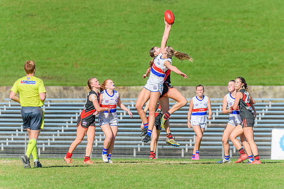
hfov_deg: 4.4
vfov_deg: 2.9
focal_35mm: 467
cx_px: 158
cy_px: 84
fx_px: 3682
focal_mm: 420
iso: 640
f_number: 9
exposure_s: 1/1600
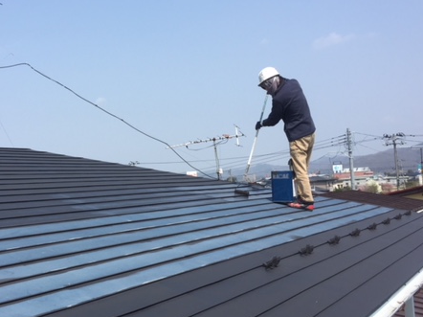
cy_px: 151
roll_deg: +3.0
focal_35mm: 42
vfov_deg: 34.3
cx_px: 137
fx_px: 513
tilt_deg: +3.7
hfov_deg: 44.1
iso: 32
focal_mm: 4.15
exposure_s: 1/1883
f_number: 2.2
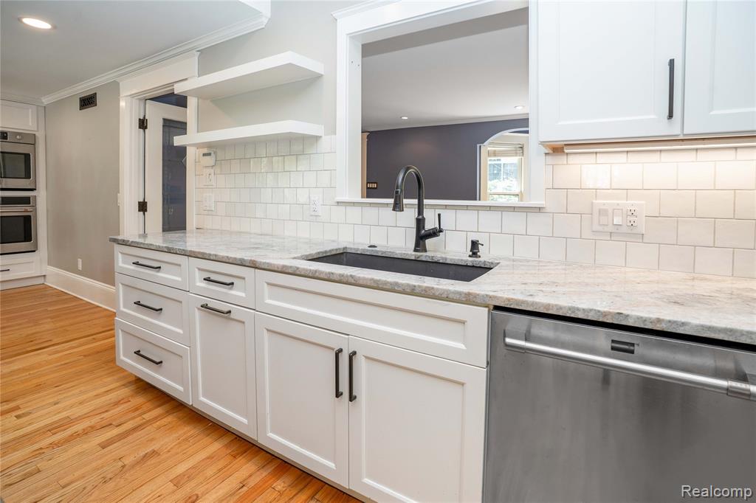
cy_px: 252
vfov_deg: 73.7
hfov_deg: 96.8
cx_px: 378
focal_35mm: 16
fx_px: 336
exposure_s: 1/60
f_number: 5.6
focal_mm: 16
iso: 400
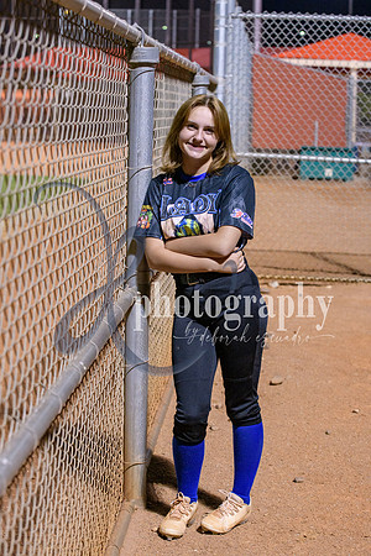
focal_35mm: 70
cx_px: 186
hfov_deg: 19.5
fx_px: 1082
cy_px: 278
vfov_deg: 28.8
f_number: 5
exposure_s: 1/250
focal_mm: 70
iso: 4000
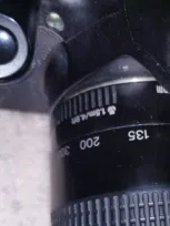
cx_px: 159
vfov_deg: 36.2
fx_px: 334
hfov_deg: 27.4
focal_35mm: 51
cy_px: 182
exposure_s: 1/100
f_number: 1.8
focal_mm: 6.24
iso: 248
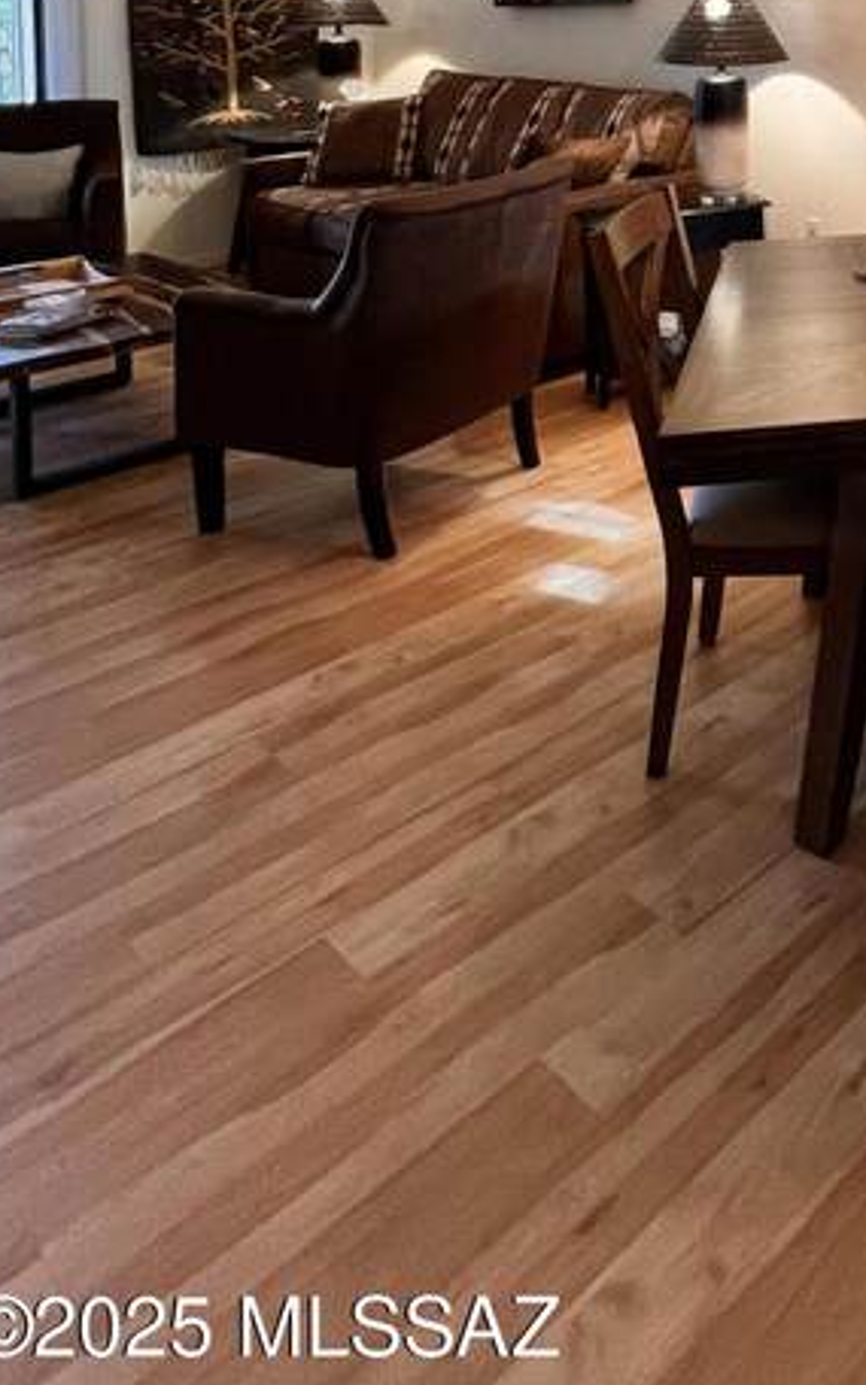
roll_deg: +0.0
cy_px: 3
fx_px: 1095
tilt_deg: -0.8
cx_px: 1057
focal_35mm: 29
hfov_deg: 34.1
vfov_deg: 51.8
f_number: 1.8
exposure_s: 1/60
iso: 200
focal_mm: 1.57
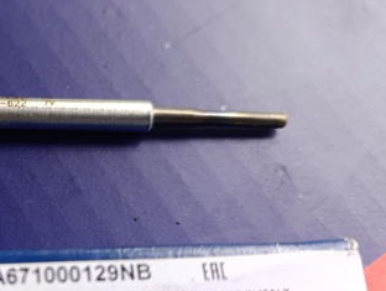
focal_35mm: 47
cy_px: 186
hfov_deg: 37.3
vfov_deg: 30.8
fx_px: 525
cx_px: 25
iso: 500
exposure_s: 1/100
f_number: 1.6
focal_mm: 6.14
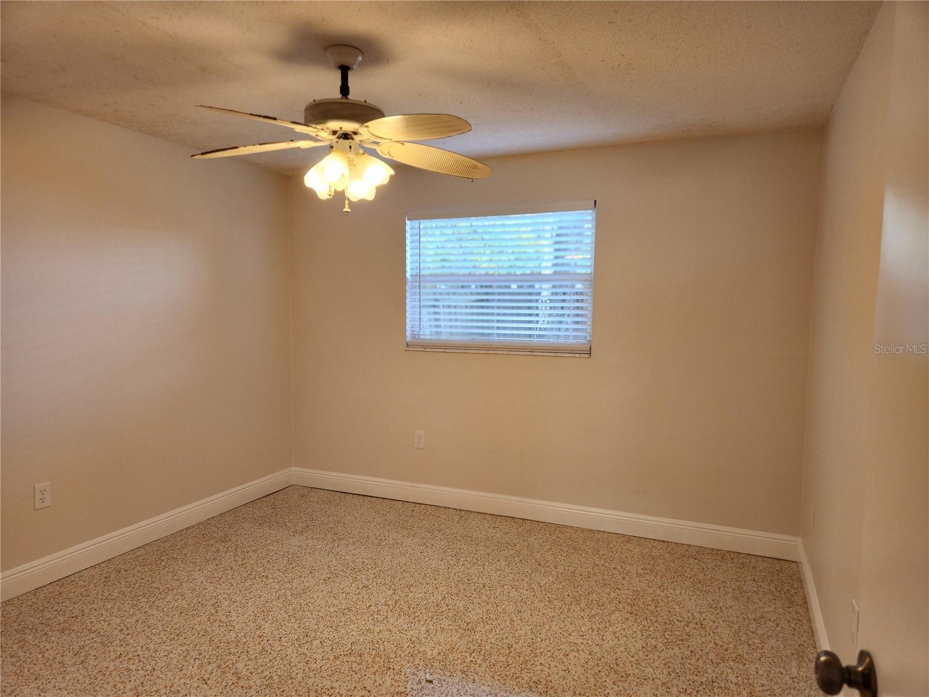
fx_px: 617
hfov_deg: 73.9
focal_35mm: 23
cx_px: 464
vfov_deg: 58.9
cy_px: 348
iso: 80
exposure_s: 1/120
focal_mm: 5.4
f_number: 1.8
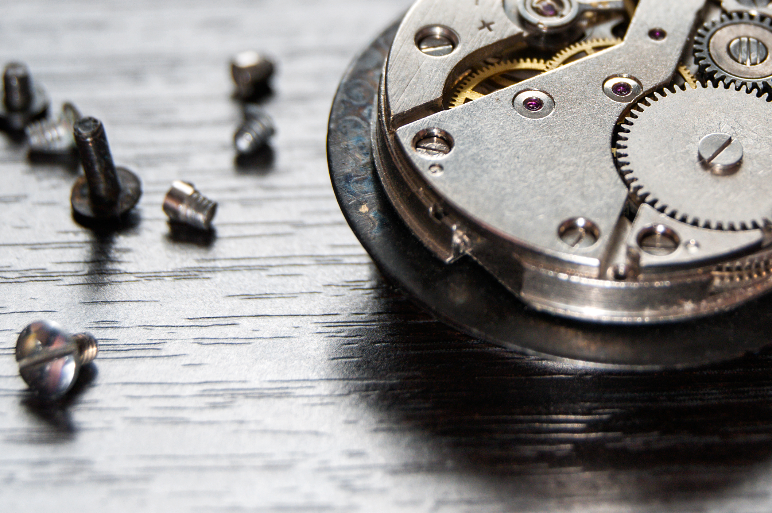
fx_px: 3384
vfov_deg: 8.6
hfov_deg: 13.0
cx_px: 542
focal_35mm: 158
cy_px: -5
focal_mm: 52
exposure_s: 1/200
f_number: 6.3
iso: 100
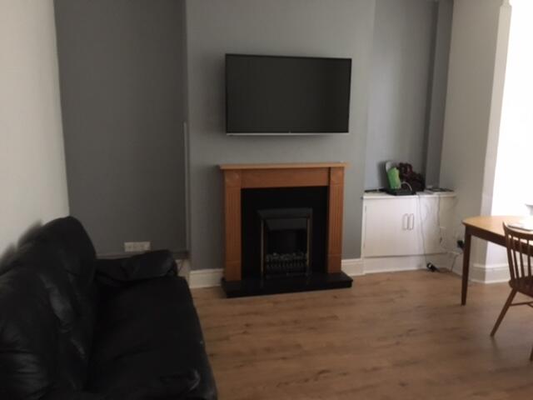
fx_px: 447
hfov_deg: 61.7
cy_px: 200
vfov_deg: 48.2
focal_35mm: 29
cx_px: 266
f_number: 2.2
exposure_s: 1/17
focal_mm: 4.15
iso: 250
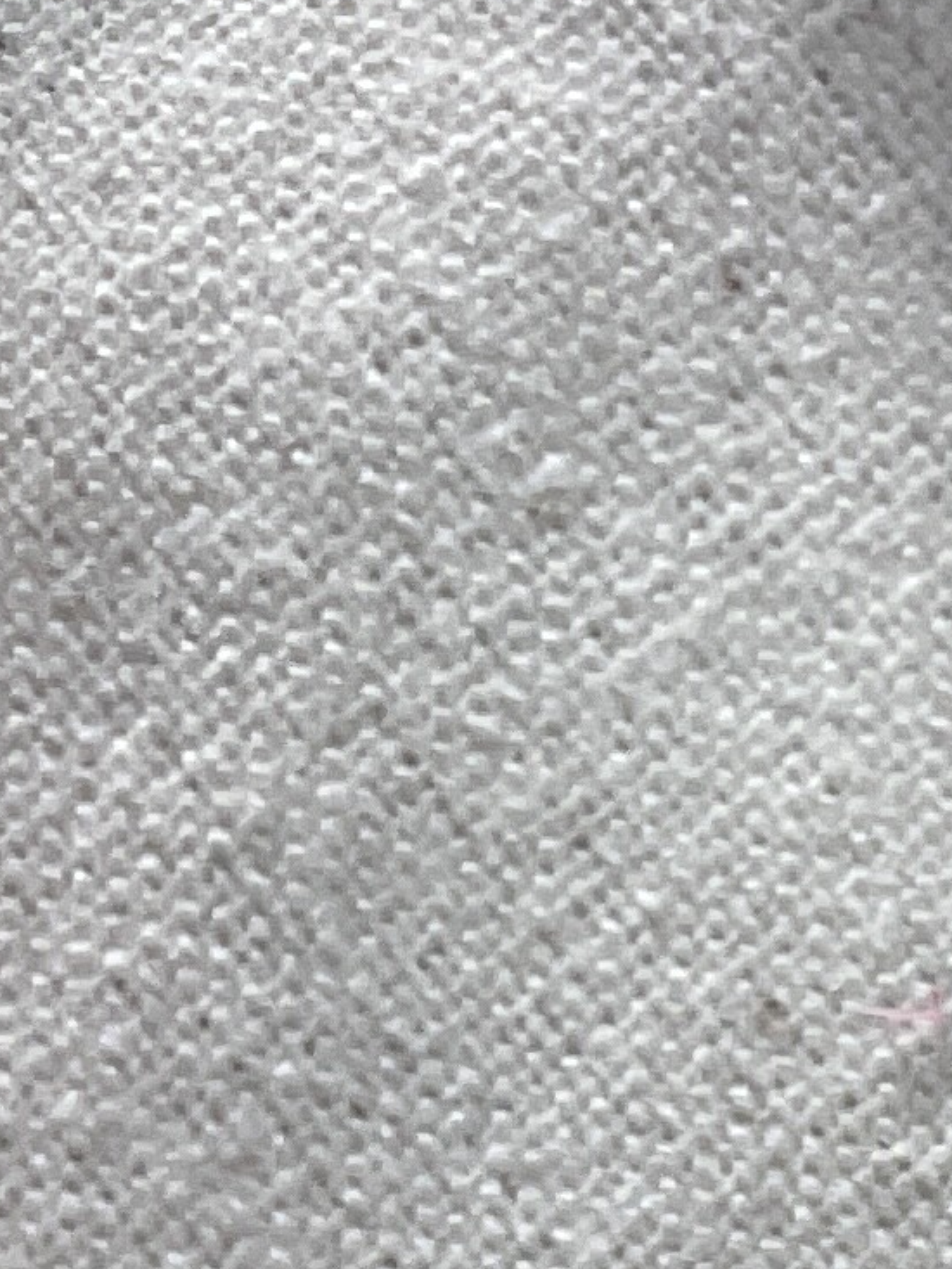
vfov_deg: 11.2
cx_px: 2266
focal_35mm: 143
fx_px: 5242
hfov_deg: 9.3
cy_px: 3160
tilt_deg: -79.4
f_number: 1.6
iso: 80
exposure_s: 1/121
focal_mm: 4.2
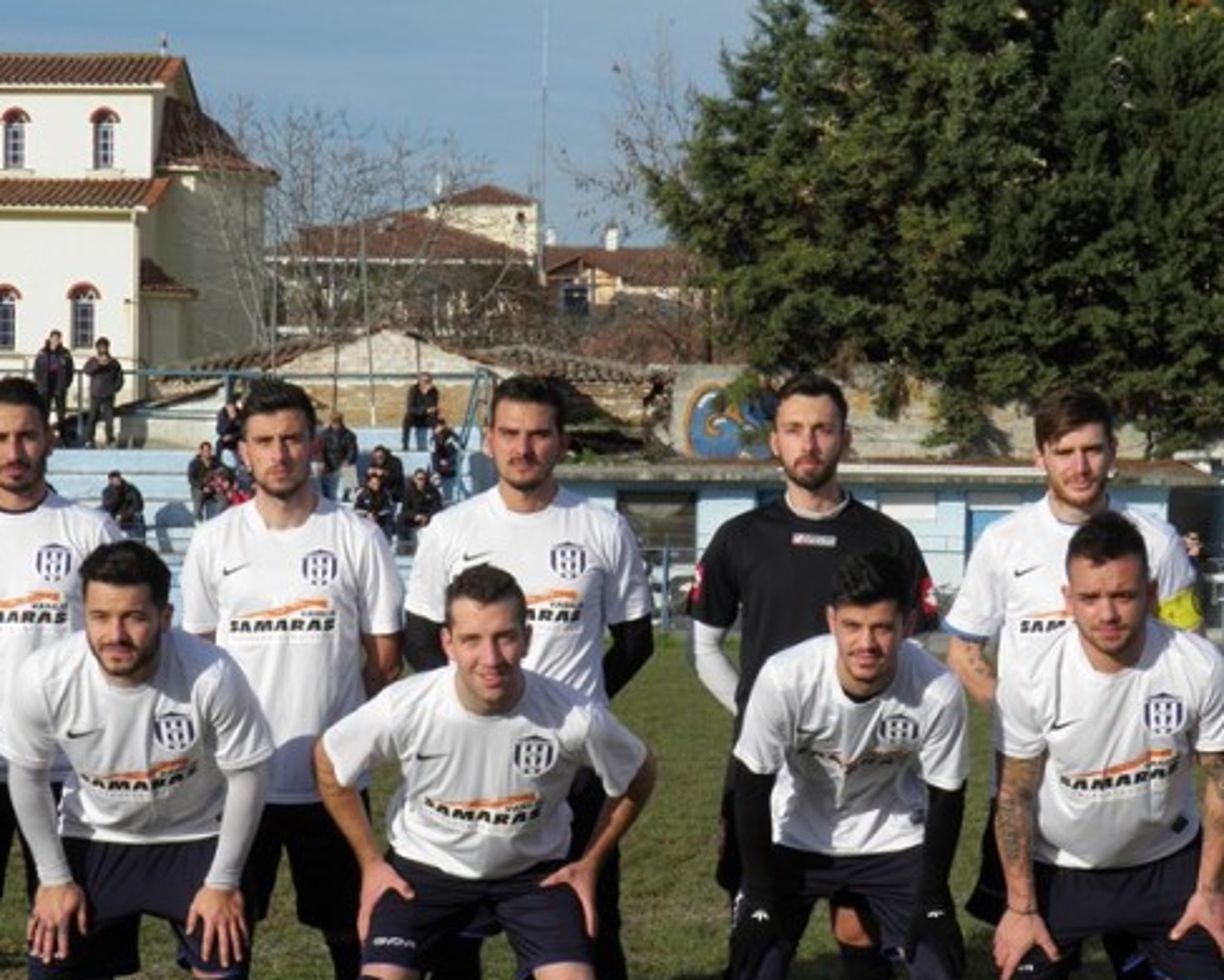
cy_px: 614
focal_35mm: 82
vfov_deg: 18.7
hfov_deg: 23.2
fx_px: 2972
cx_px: 452
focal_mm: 11.2
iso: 50
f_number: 6
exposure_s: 1/400
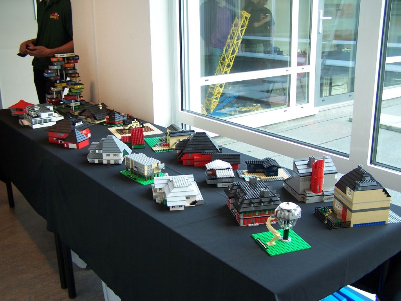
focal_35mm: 38
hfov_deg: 49.0
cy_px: 150
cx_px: 200
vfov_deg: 37.7
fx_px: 440
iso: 80
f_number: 2.8
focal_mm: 6.3
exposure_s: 1/30
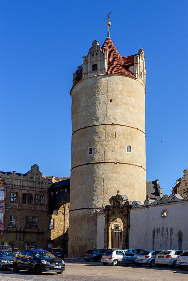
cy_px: 140
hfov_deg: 34.2
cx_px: 94
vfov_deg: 49.6
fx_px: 305
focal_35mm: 39
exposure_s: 1/640
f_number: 6.3
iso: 100
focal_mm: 26
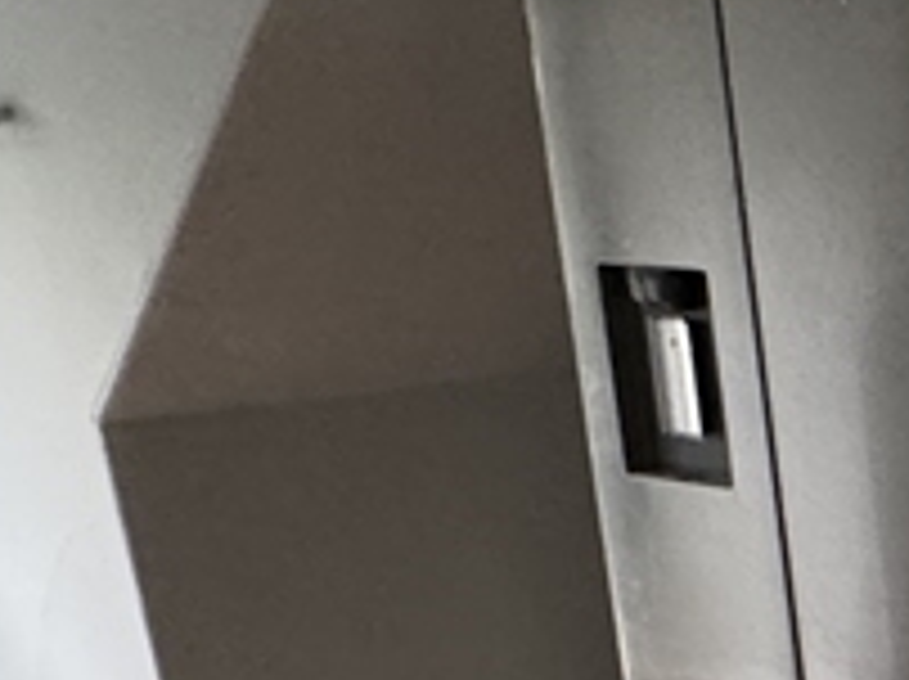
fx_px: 1862
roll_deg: +0.8
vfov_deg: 20.4
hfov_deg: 17.8
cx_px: 1876
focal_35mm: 71
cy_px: 549
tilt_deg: -15.5
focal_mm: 2.22
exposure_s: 1/60
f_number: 2.2
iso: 500
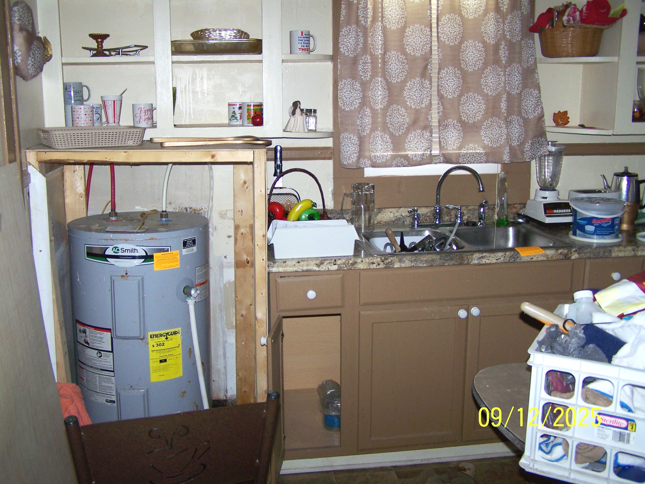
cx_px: 322
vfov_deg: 37.7
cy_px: 242
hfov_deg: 49.0
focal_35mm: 38
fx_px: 708
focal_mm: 6.3
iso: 80
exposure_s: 1/60
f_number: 2.8
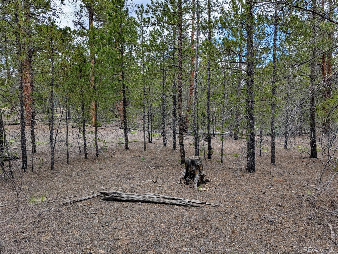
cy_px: 127
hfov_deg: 71.5
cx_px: 169
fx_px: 235
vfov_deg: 56.9
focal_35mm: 24
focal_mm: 6.9
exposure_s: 1/446
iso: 21
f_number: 1.68
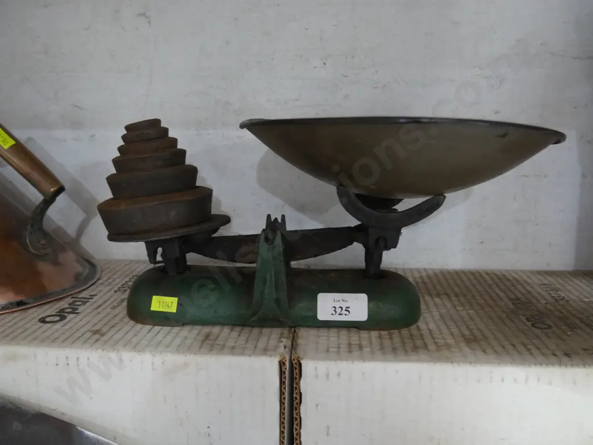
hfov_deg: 56.8
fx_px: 548
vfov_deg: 44.2
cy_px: 222
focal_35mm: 32
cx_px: 296
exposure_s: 1/60
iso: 2500
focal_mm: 16
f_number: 3.6
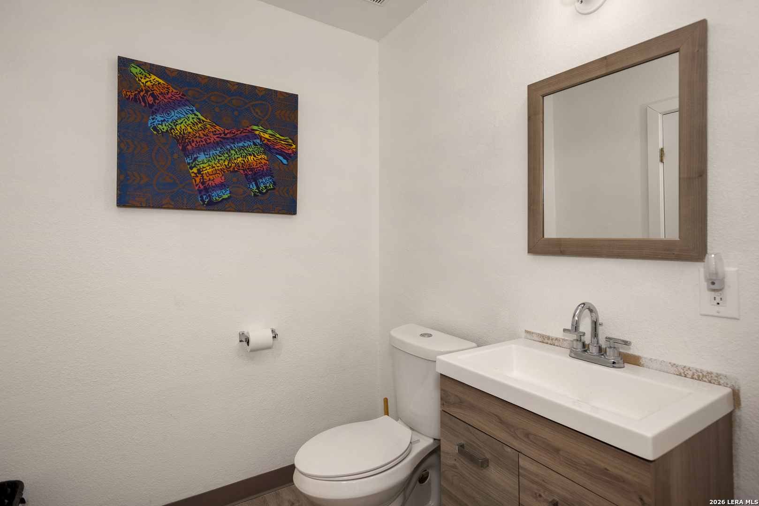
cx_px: 380
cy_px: 253
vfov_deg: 64.6
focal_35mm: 19
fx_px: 401
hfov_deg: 86.9
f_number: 8
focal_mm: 19
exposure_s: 1/60
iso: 160
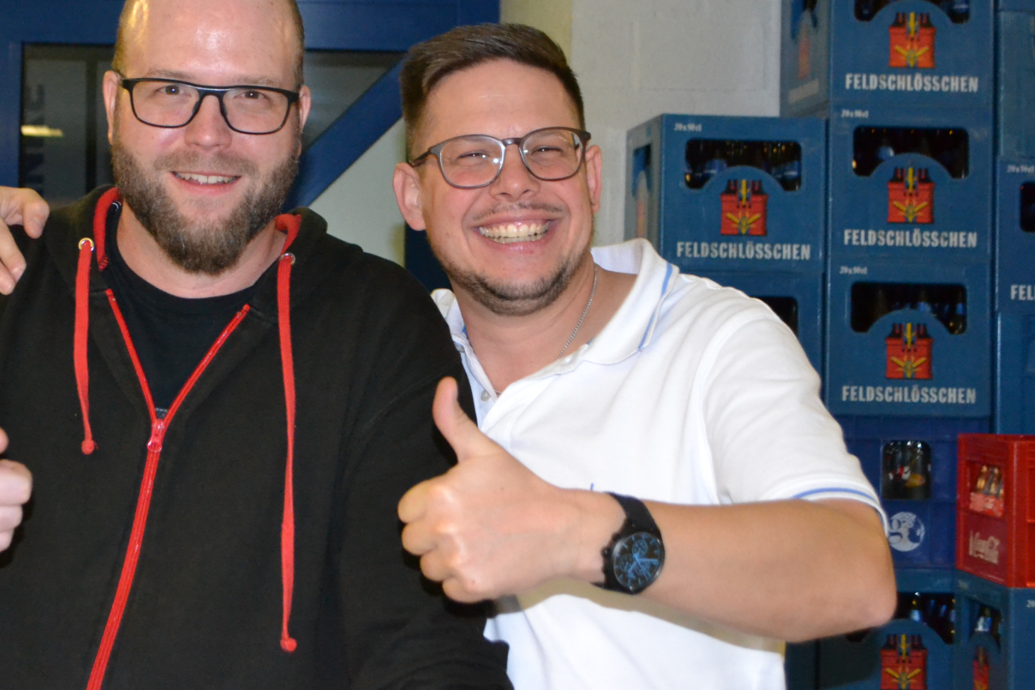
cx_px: 292
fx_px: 2235
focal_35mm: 78
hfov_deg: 25.8
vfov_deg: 17.5
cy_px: 230
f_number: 5
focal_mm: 35
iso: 3200
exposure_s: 1/60
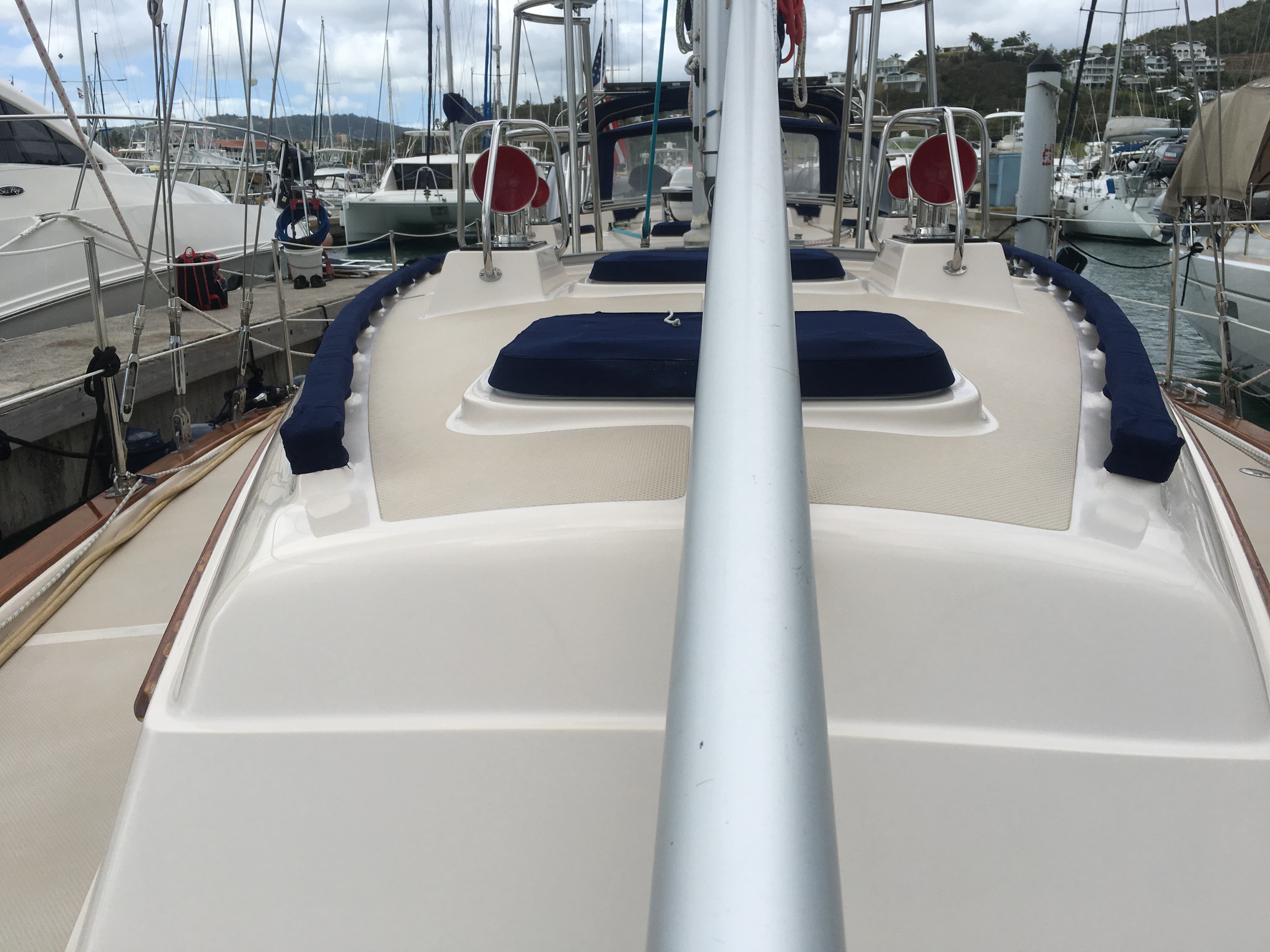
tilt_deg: -14.7
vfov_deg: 48.2
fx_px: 1064
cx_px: 635
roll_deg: +1.7
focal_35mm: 29
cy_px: 476
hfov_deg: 61.7
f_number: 2.2
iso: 25
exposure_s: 1/2079
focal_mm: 4.15
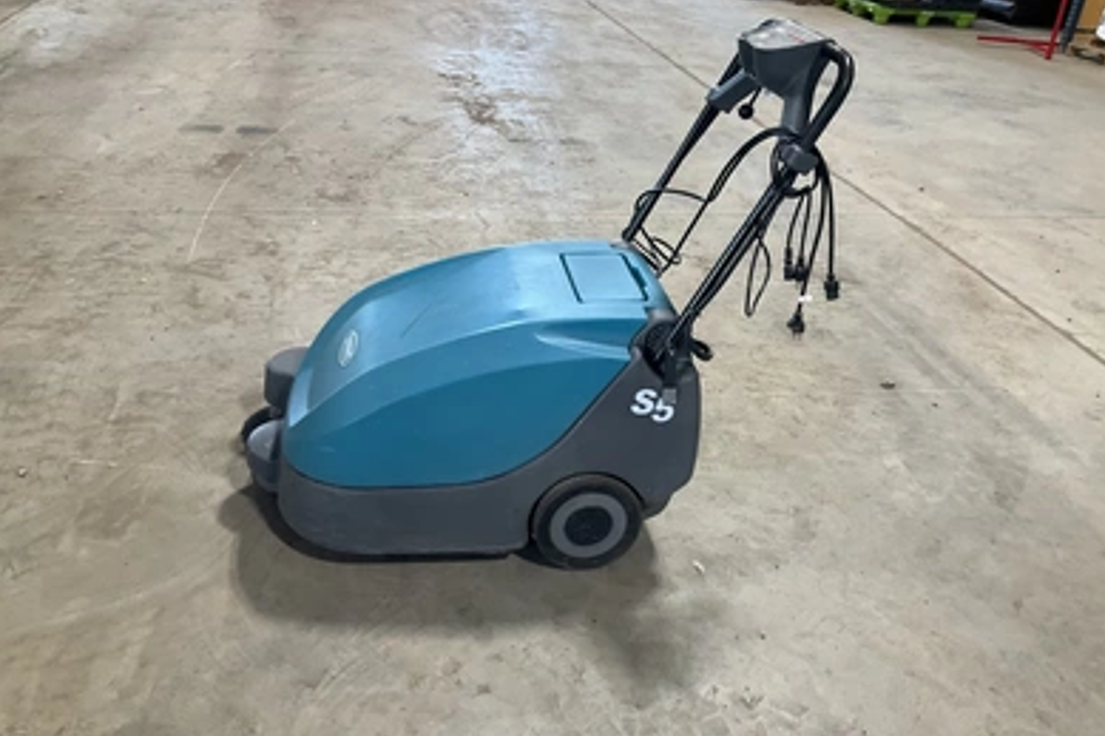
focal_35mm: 31
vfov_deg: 42.3
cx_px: 562
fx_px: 951
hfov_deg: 60.3
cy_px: 355
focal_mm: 3
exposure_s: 1/60
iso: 100
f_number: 1.8
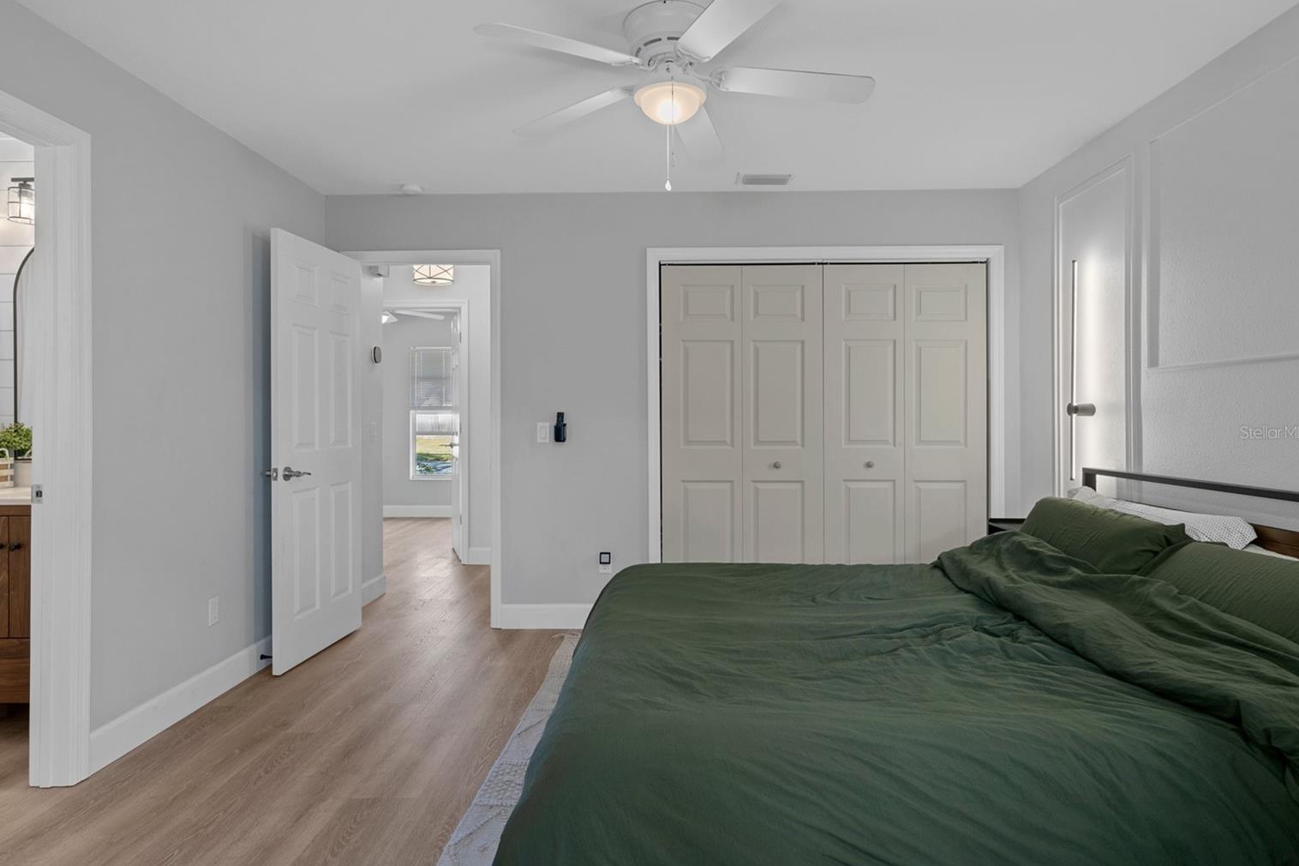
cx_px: 631
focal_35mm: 19
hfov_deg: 86.9
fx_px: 685
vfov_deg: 64.5
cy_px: 432
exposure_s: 1
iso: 320
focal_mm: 18
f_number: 9
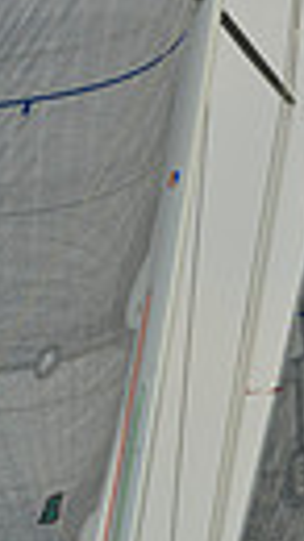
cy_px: 735
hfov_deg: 3.7
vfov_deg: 6.5
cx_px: 92
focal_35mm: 328
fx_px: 4706
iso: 200
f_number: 8
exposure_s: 1/1250
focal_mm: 70
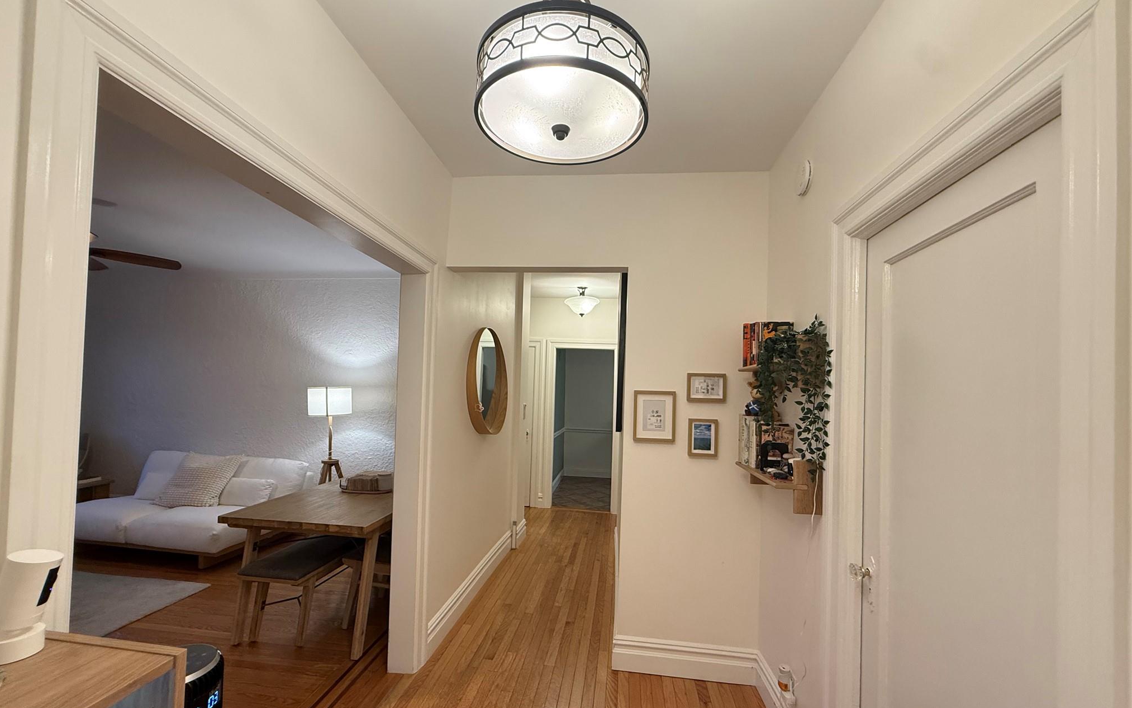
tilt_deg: +1.2
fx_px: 463
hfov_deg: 101.5
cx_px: 560
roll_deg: -2.0
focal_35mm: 15
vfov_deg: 74.6
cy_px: 384
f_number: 2.2
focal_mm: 2.22
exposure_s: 1/60
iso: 250
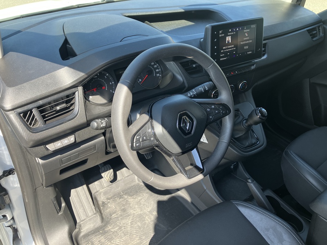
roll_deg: -2.4
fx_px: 265
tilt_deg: -37.5
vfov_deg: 49.7
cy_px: 122
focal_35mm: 28
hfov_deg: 63.4
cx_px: 164
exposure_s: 1/127
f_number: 1.8
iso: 20
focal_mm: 3.99
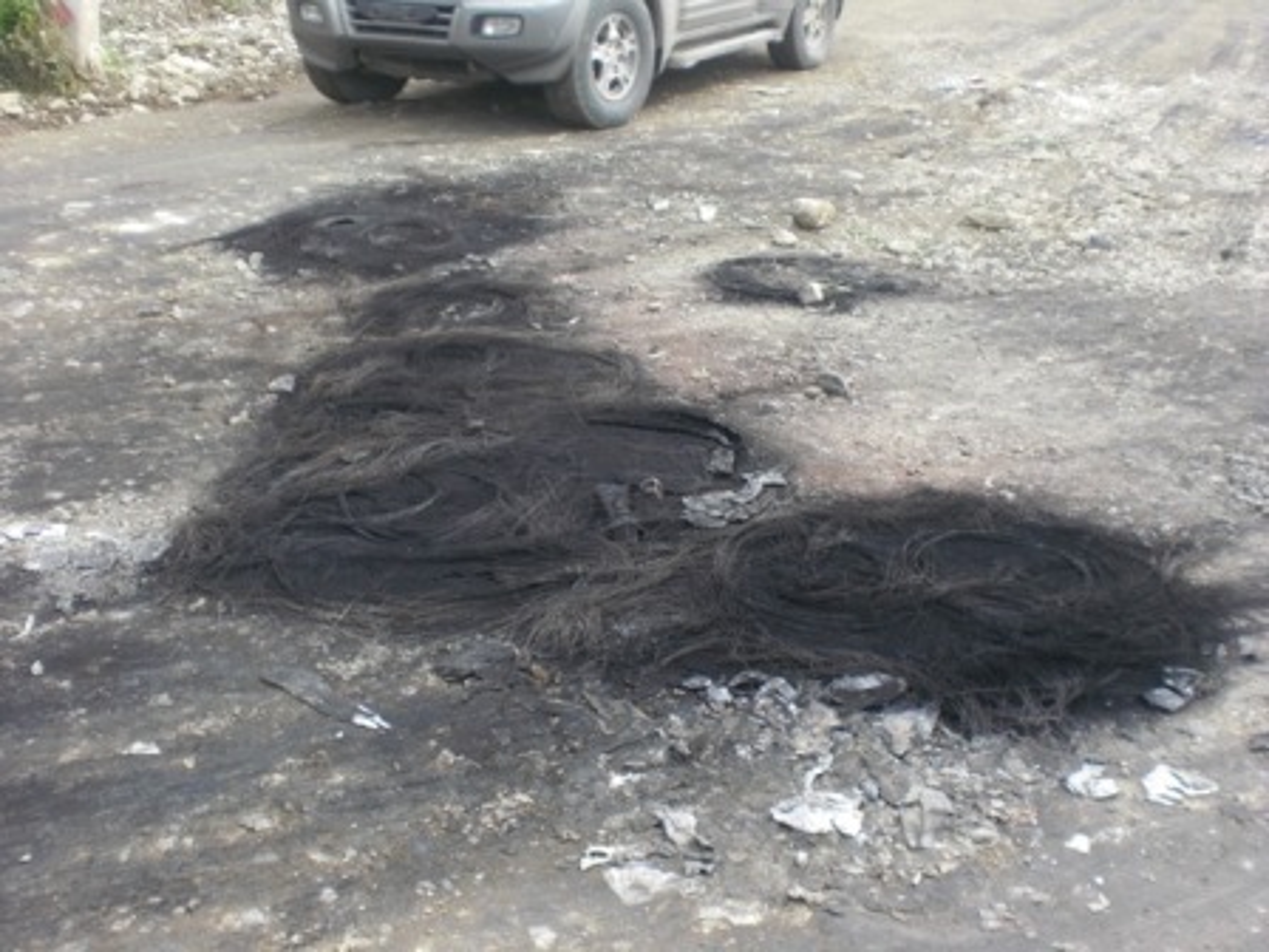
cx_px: 634
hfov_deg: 49.0
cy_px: 476
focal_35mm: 38
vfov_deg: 37.7
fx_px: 1393
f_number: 3.1
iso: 64
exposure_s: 1/200
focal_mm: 6.3
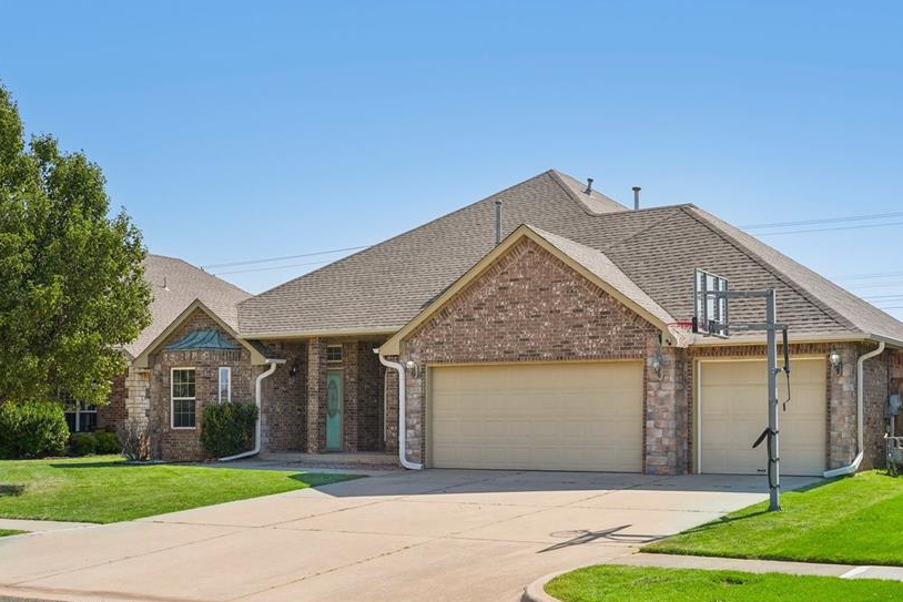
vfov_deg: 30.5
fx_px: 1104
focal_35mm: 44
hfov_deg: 44.3
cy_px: 331
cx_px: 534
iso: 100
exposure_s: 1/200
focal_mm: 35
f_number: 8
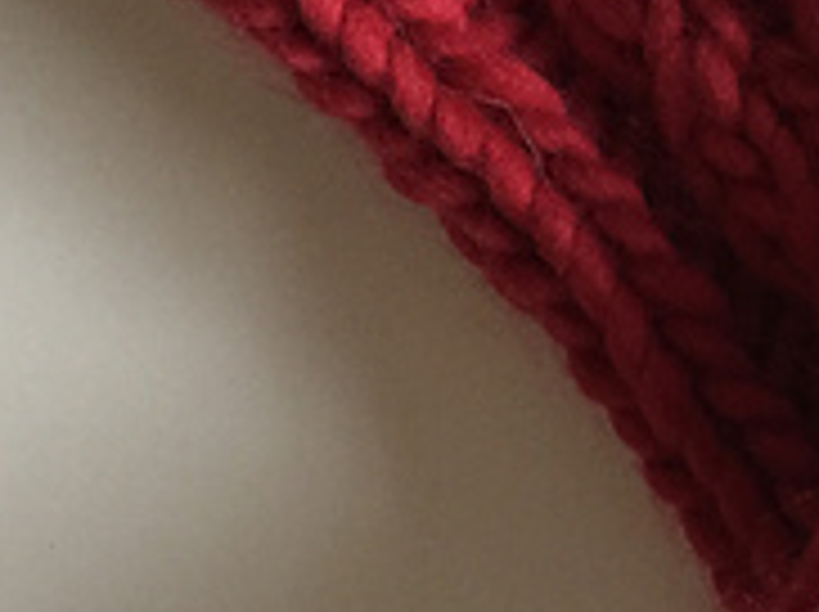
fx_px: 2410
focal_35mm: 102
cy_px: 369
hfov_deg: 17.2
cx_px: 1274
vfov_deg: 14.5
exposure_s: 1/15
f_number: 2.2
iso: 100
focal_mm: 4.15
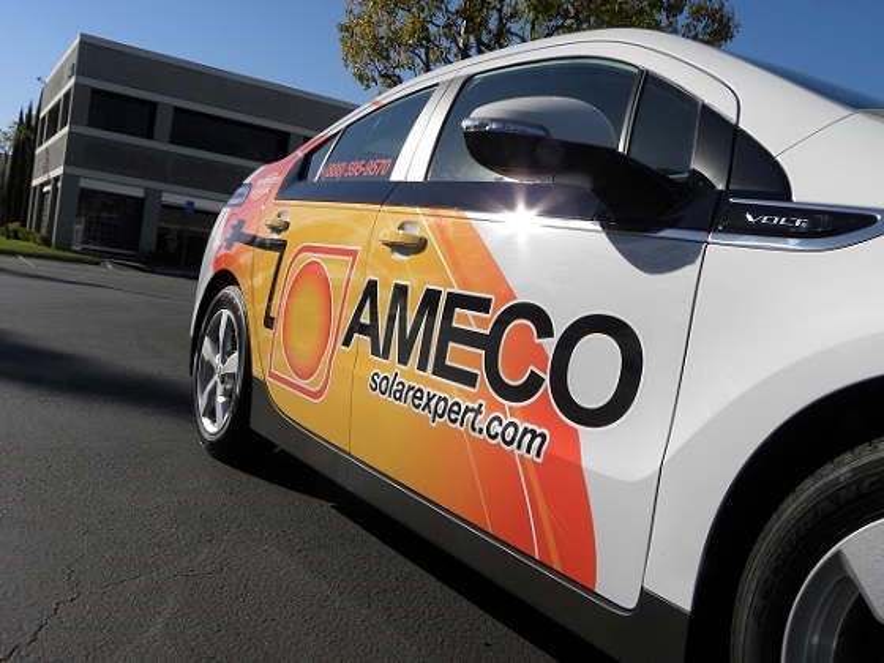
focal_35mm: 33
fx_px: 843
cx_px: 442
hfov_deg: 55.4
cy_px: 332
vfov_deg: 42.9
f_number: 6.3
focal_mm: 5.9
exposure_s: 1/358
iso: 64
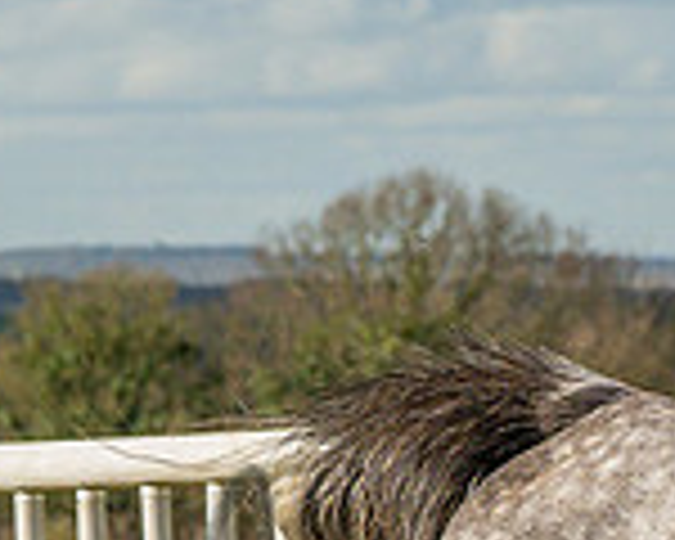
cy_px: 669
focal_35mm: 522
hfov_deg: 3.7
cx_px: 1167
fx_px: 10428
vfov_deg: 3.0
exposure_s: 1/1600
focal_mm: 69
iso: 200
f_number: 4
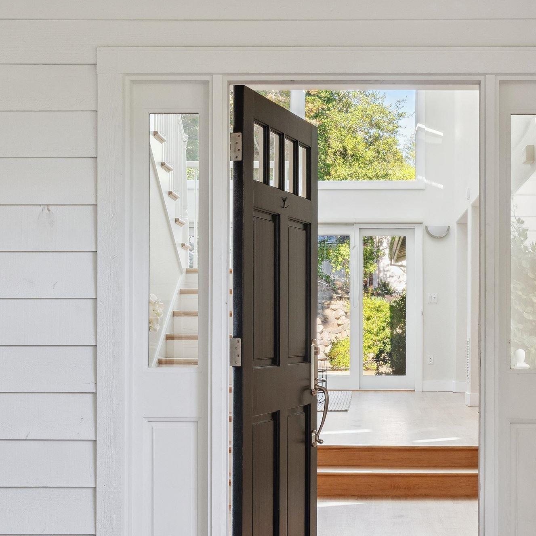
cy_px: 319
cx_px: 336
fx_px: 1069
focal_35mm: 61
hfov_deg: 28.1
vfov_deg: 28.1
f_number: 11
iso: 200
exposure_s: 1/6
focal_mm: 31
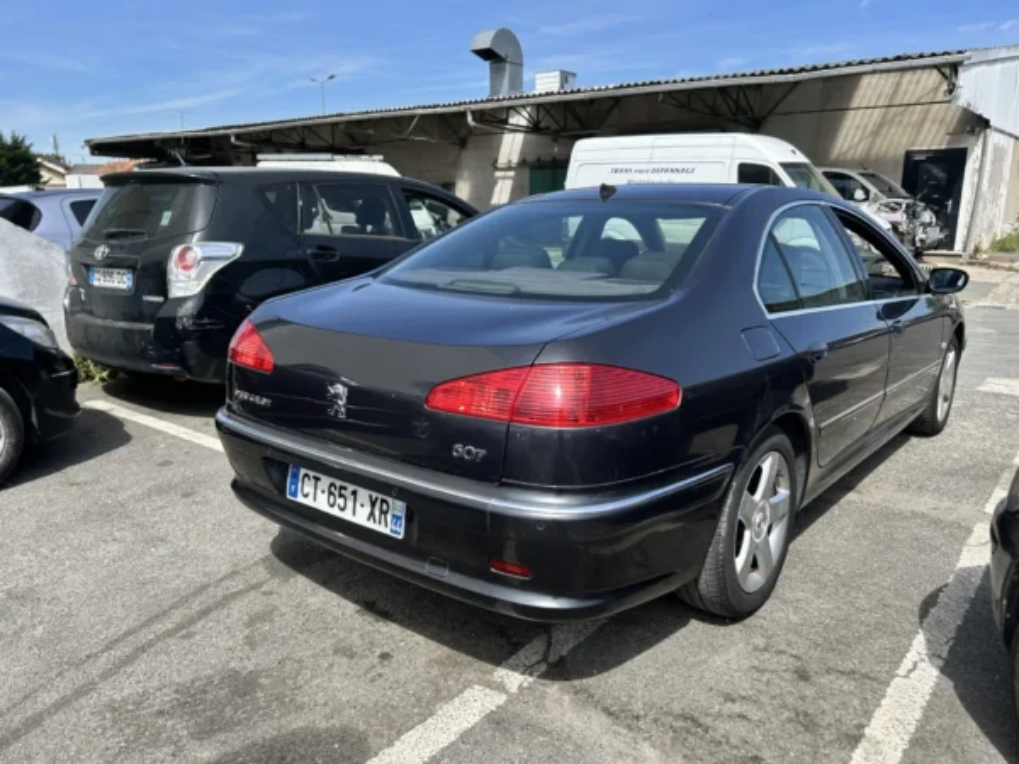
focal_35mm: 26
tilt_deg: -13.3
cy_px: 382
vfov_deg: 53.1
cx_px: 510
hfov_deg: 67.3
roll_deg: +0.7
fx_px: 765
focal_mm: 5.7
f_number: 1.5
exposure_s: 1/2457
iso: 50
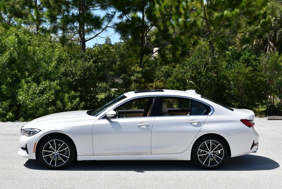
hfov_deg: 31.4
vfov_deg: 21.3
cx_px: 141
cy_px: 94
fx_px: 502
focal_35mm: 64
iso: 110
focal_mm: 32
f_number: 8
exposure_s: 1/250
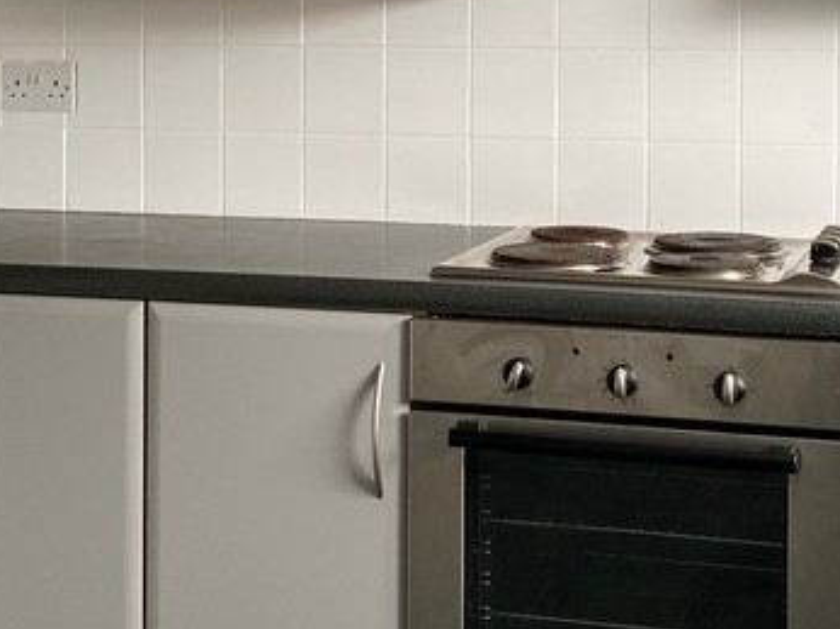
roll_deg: -0.9
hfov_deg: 25.3
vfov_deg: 18.8
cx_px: 452
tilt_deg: -2.9
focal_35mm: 77
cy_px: 87
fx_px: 1867
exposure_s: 1/104
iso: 125
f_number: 1.8
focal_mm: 4.25
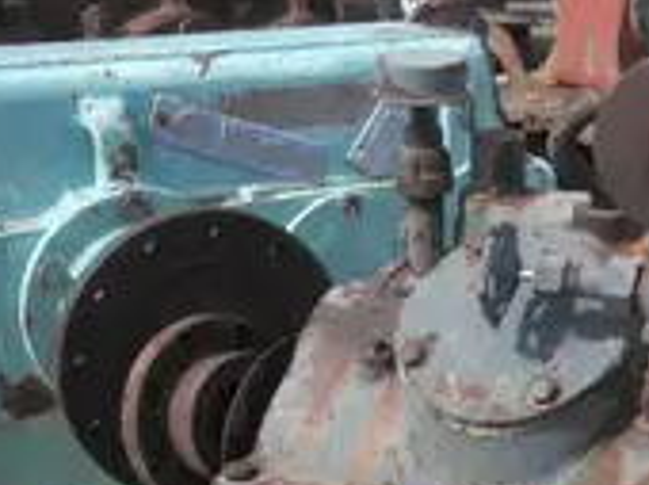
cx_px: 496
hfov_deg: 28.9
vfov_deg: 20.9
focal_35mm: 66
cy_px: 565
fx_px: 1236
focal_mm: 5
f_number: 8.5
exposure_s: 1/80
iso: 64
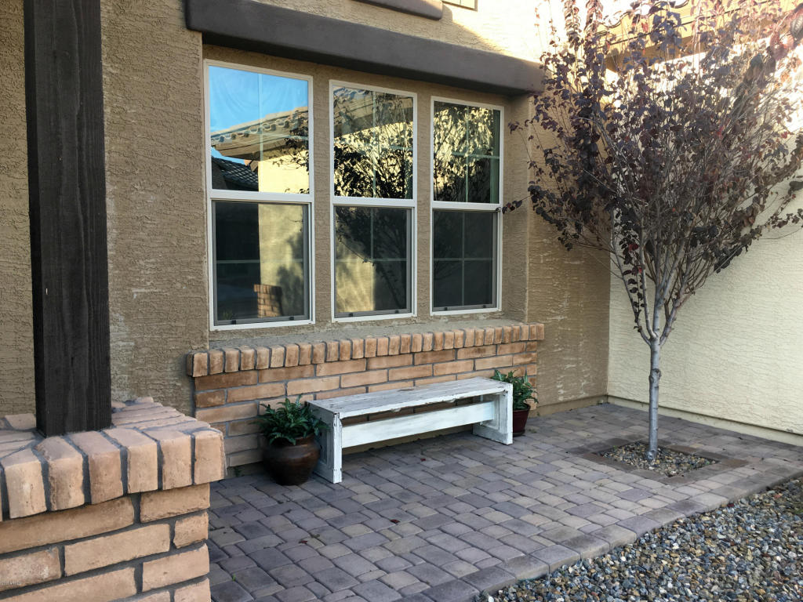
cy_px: 301
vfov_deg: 48.2
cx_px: 402
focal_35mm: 29
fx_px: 673
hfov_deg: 61.7
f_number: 2.2
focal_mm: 4.15
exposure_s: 1/120
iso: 32
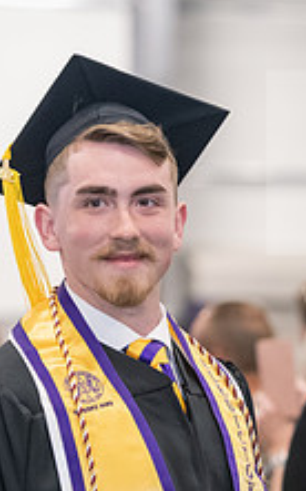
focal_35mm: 294
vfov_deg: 7.1
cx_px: 200
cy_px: 339
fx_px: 3925
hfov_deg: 4.5
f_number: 3.2
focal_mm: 110
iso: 3200
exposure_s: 1/200
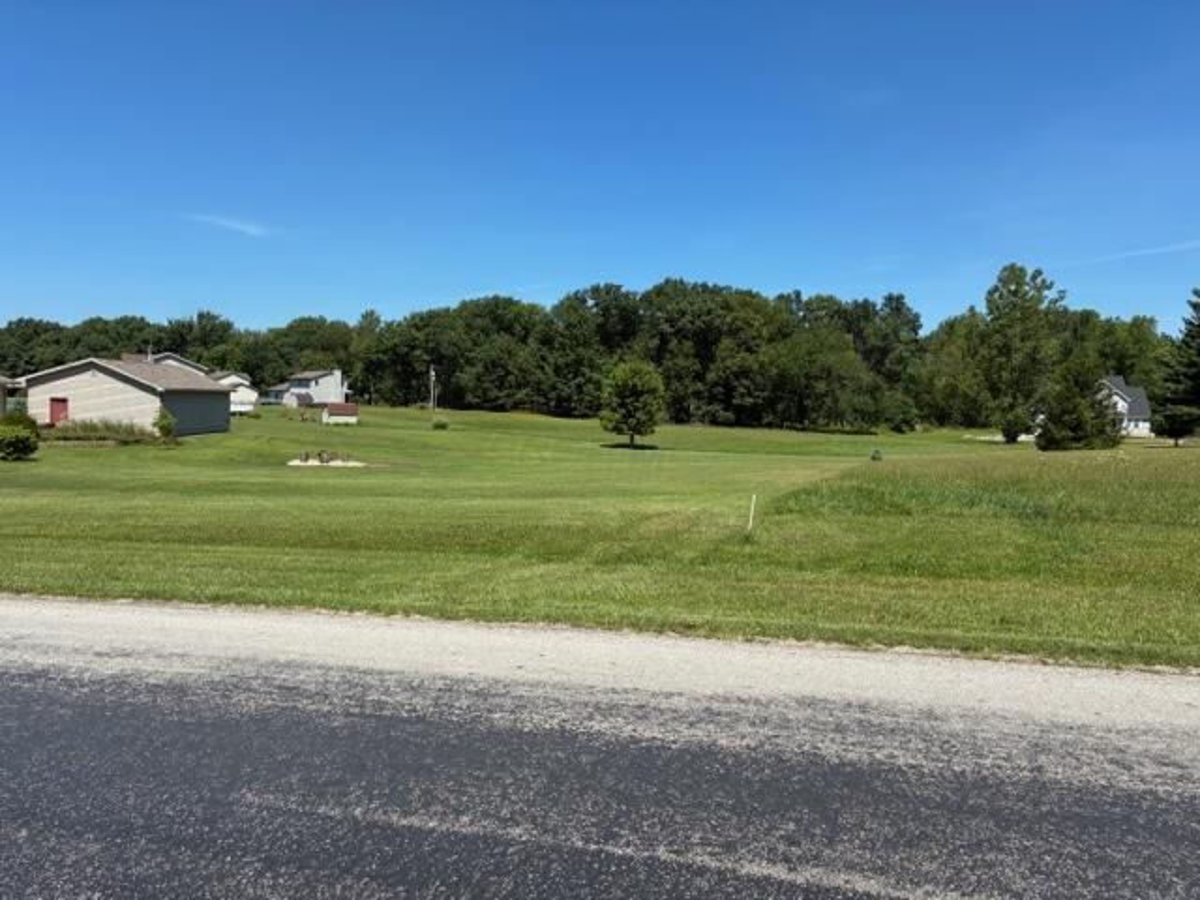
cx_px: 600
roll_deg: -0.8
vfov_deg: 53.1
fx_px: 901
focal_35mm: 26
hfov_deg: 67.3
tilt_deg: -3.4
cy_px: 450
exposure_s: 1/1497
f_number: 1.64
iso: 25
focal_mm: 4.2
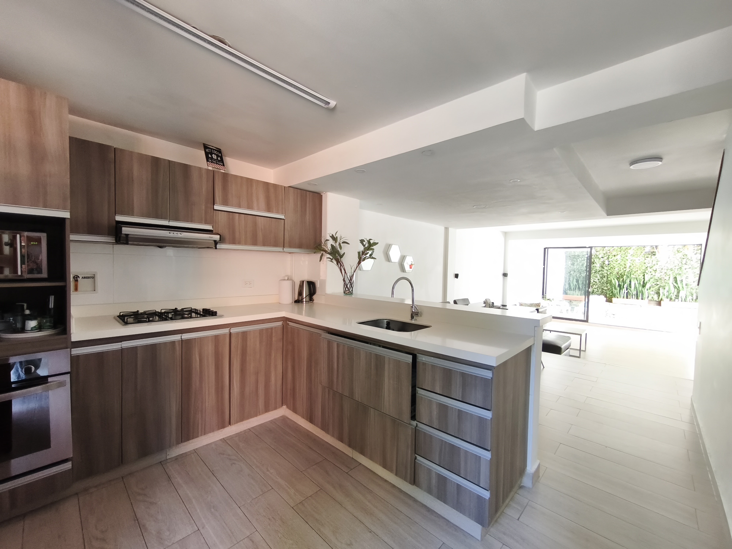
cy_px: 274
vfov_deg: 81.7
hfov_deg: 98.2
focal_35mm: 15
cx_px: 366
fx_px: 317
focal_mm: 1.91
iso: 160
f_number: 2.2
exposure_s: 1/40
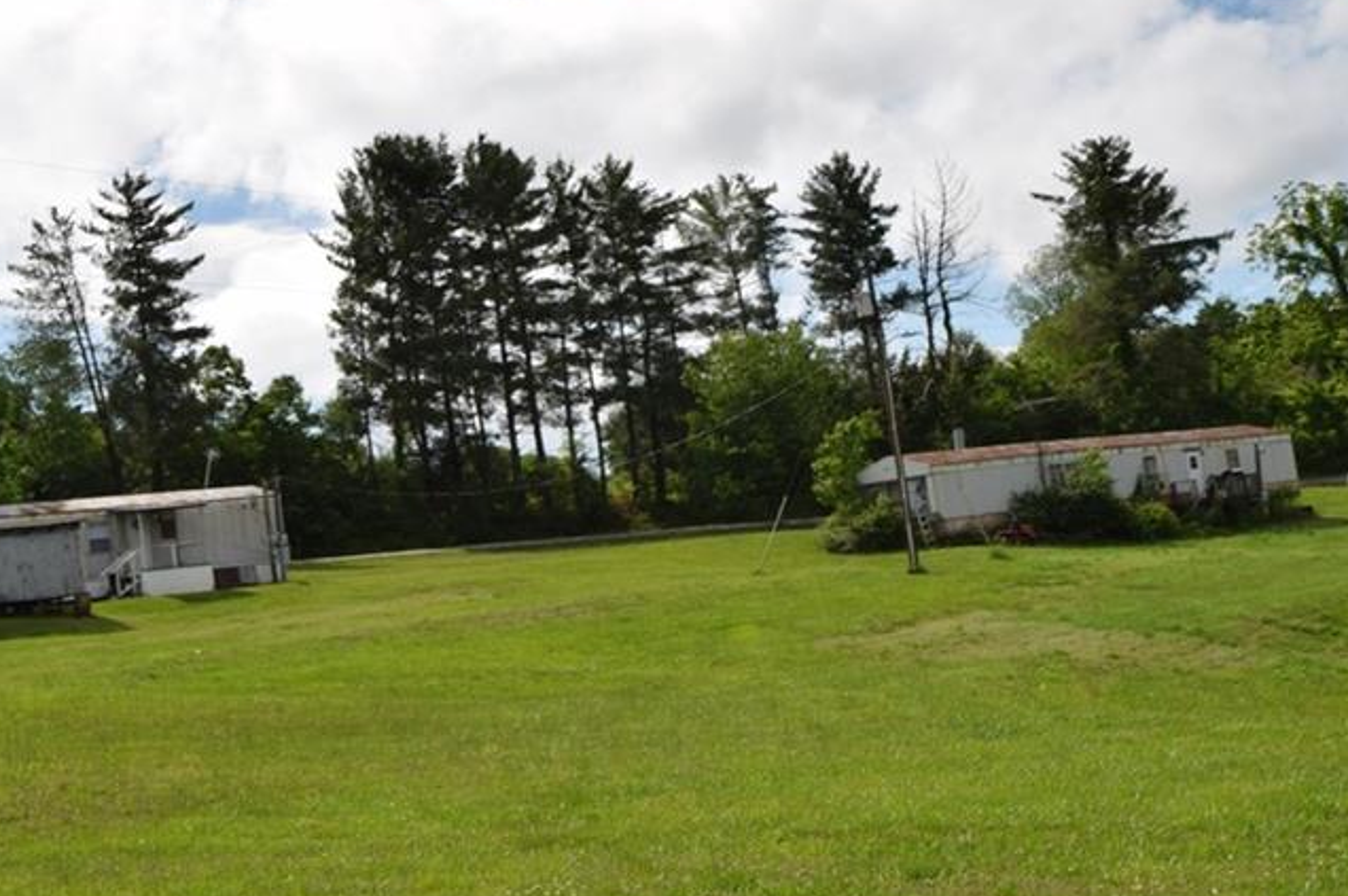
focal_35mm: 58
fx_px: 2170
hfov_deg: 34.3
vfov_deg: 23.3
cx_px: 509
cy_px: 390
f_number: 14
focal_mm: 24
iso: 100
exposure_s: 1/200
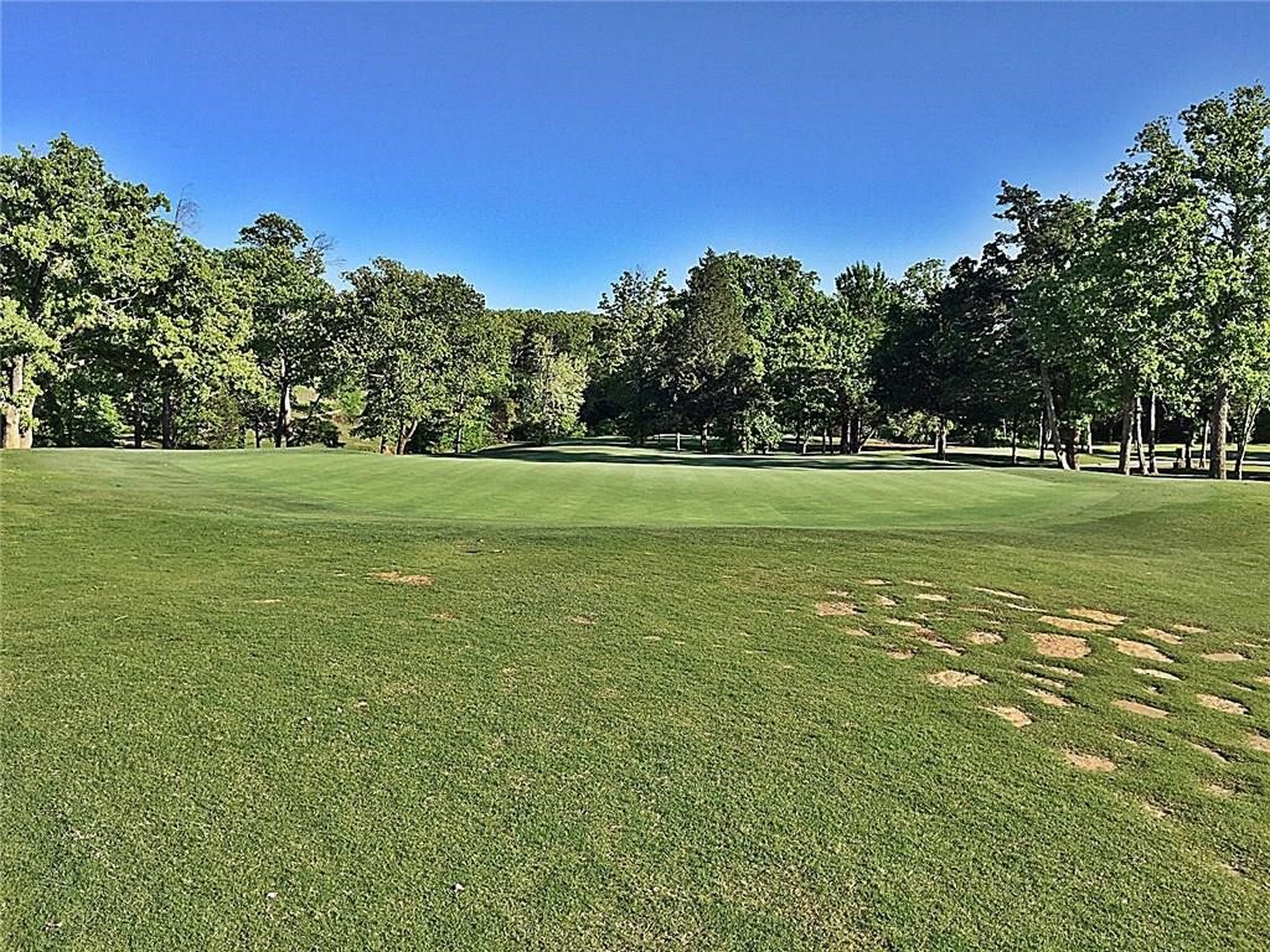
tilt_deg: -2.0
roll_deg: -2.7
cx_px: 635
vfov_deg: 48.2
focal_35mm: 29
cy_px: 476
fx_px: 1064
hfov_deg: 61.7
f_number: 2.2
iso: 32
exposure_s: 1/1522
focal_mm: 4.15
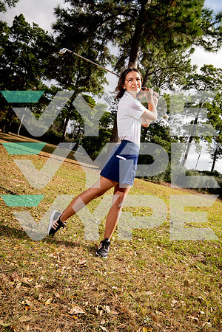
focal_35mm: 28
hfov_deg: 46.4
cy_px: 166
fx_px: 259
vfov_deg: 65.5
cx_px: 111
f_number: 8
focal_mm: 28
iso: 160
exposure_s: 1/250
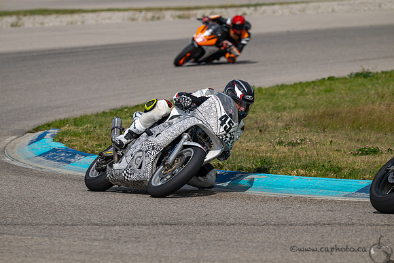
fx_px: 3680
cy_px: 120
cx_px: 180
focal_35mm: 336
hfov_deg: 6.1
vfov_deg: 4.1
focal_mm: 310
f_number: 6.3
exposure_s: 1/1250
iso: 90
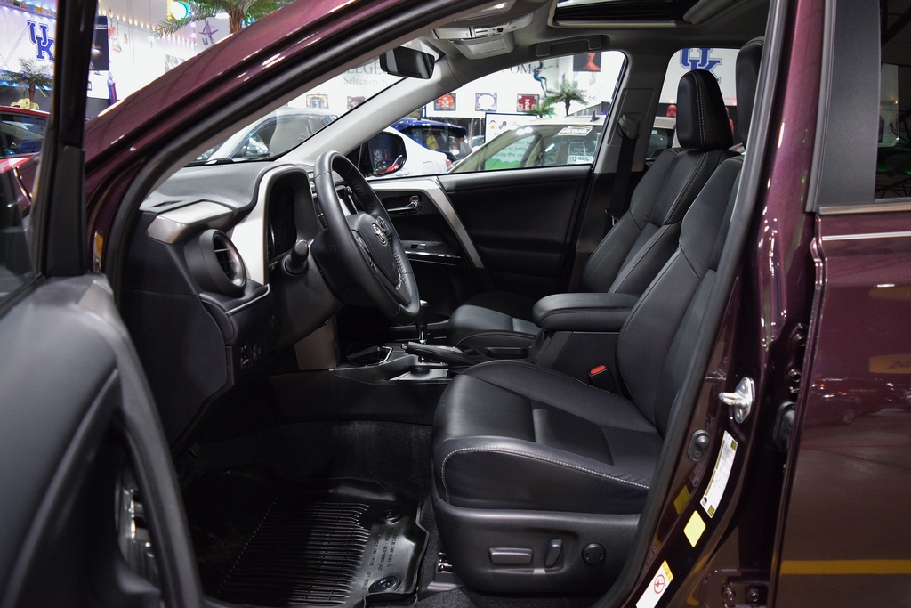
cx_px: 456
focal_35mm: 27
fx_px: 683
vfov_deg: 47.9
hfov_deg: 67.4
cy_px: 304
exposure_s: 1/60
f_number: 3.5
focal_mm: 18
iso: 2800
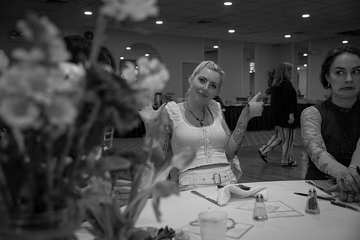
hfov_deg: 48.4
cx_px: 180
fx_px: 400
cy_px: 120
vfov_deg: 33.4
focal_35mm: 40
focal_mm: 40
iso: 1000
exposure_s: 1/200
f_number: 4
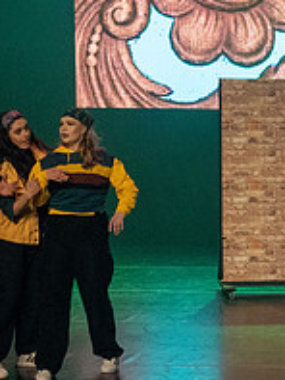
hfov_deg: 10.1
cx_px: 394
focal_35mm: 144
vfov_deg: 13.6
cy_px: 344
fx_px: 1579
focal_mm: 26
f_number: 4
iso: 3600
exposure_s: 1/100
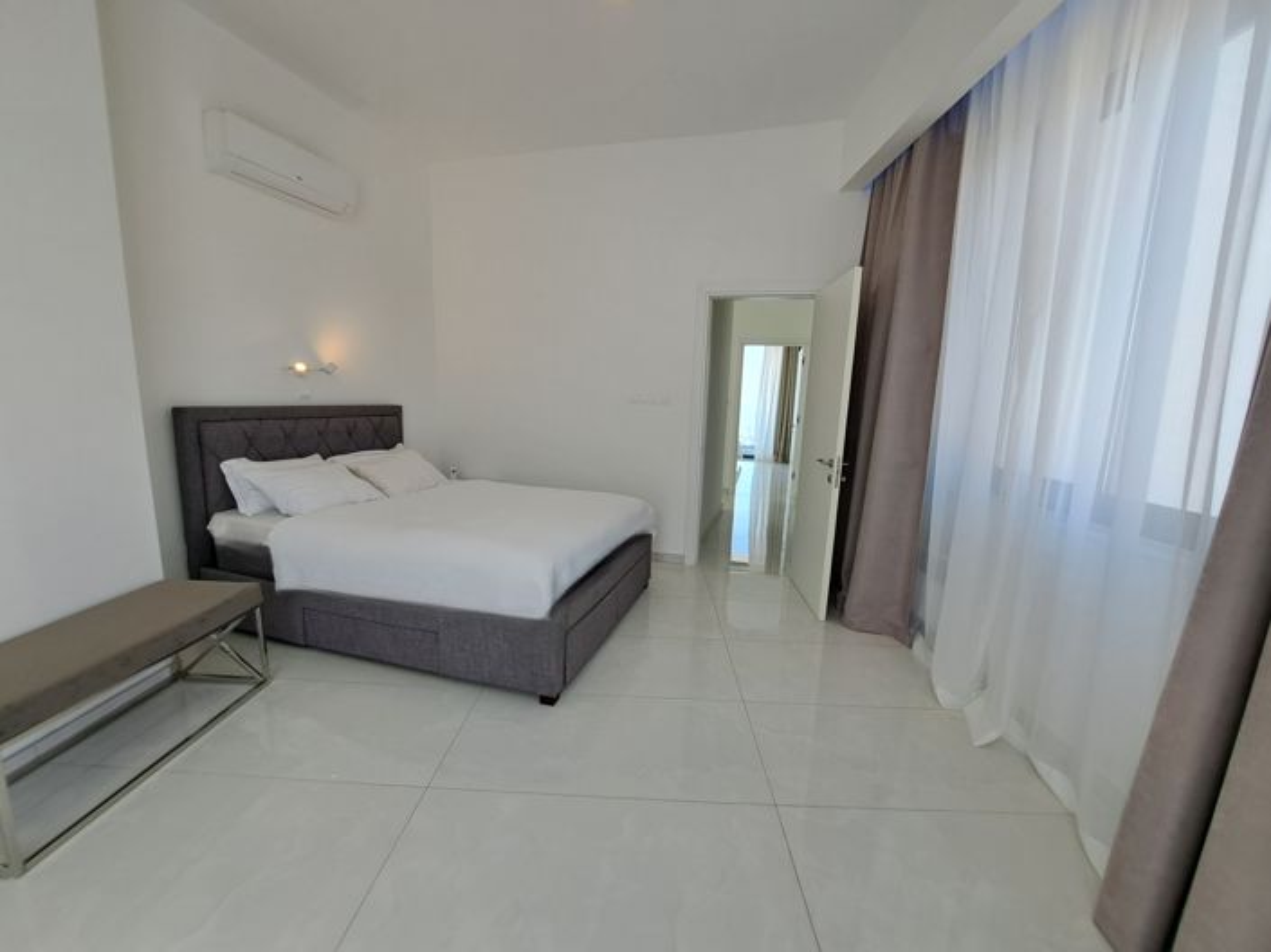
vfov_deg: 89.9
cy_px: 476
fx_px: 477
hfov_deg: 106.2
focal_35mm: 13
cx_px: 636
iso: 50
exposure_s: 1/100
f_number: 2.2
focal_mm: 1.74
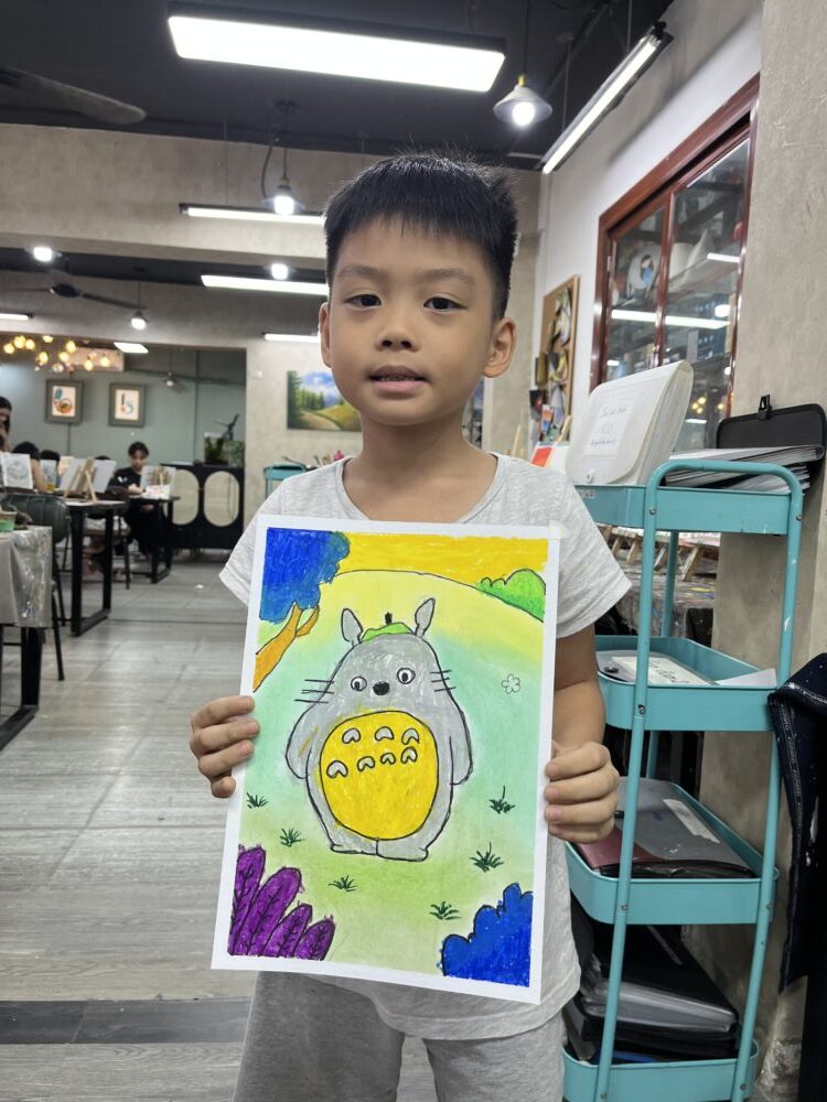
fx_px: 828
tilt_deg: -3.4
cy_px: 551
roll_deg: +1.1
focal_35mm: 26
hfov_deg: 53.1
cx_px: 414
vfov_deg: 67.3
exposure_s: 1/100
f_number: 1.6
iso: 80
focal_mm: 5.1
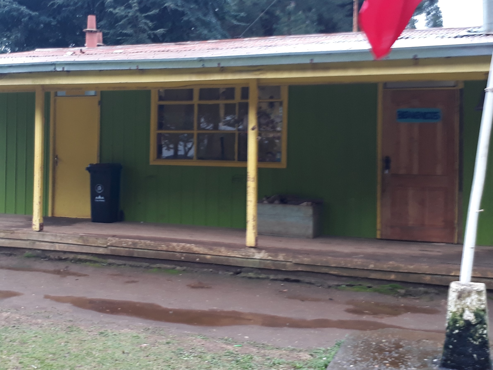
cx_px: 246
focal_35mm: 27
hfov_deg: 65.3
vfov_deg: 51.4
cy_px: 185
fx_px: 385
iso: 50
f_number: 1.9
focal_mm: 3.6
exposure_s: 1/33
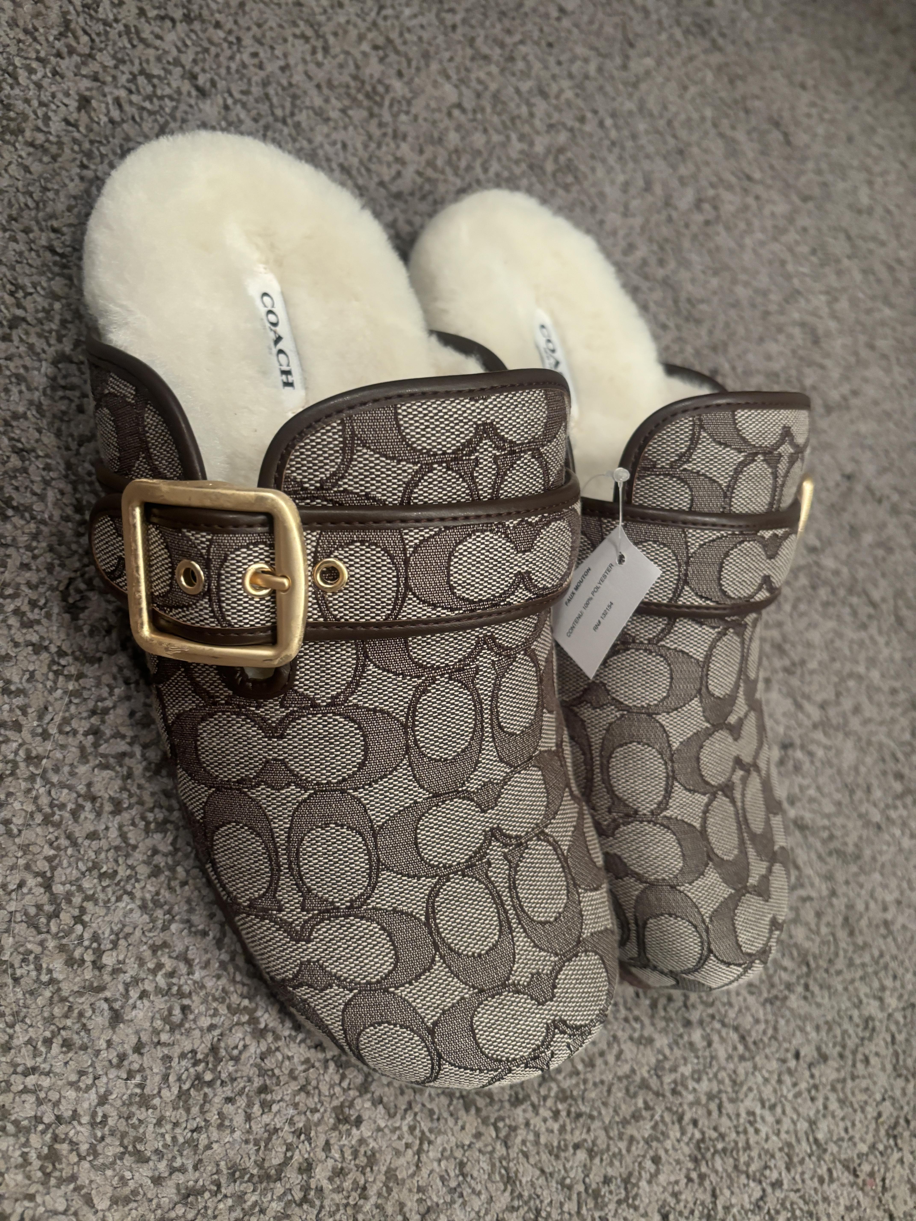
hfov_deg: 53.1
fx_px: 917
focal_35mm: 26
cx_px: 458
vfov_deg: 67.3
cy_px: 610
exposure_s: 1/40
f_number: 1.6
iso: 400
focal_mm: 5.96
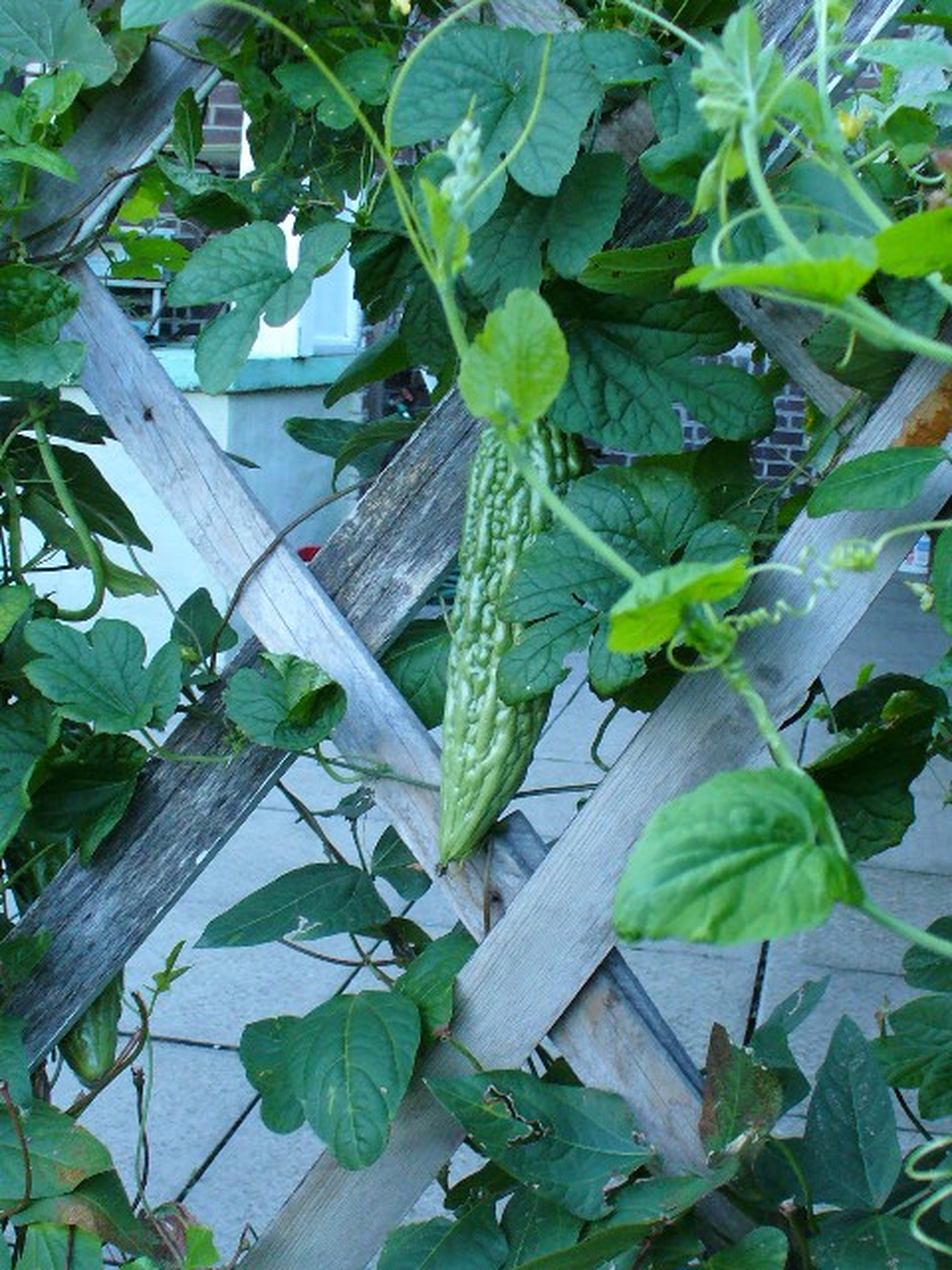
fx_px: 1833
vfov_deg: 38.2
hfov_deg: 29.1
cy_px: 635
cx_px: 476
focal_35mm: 50
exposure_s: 1/60
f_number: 2.8
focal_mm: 6.1
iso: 200
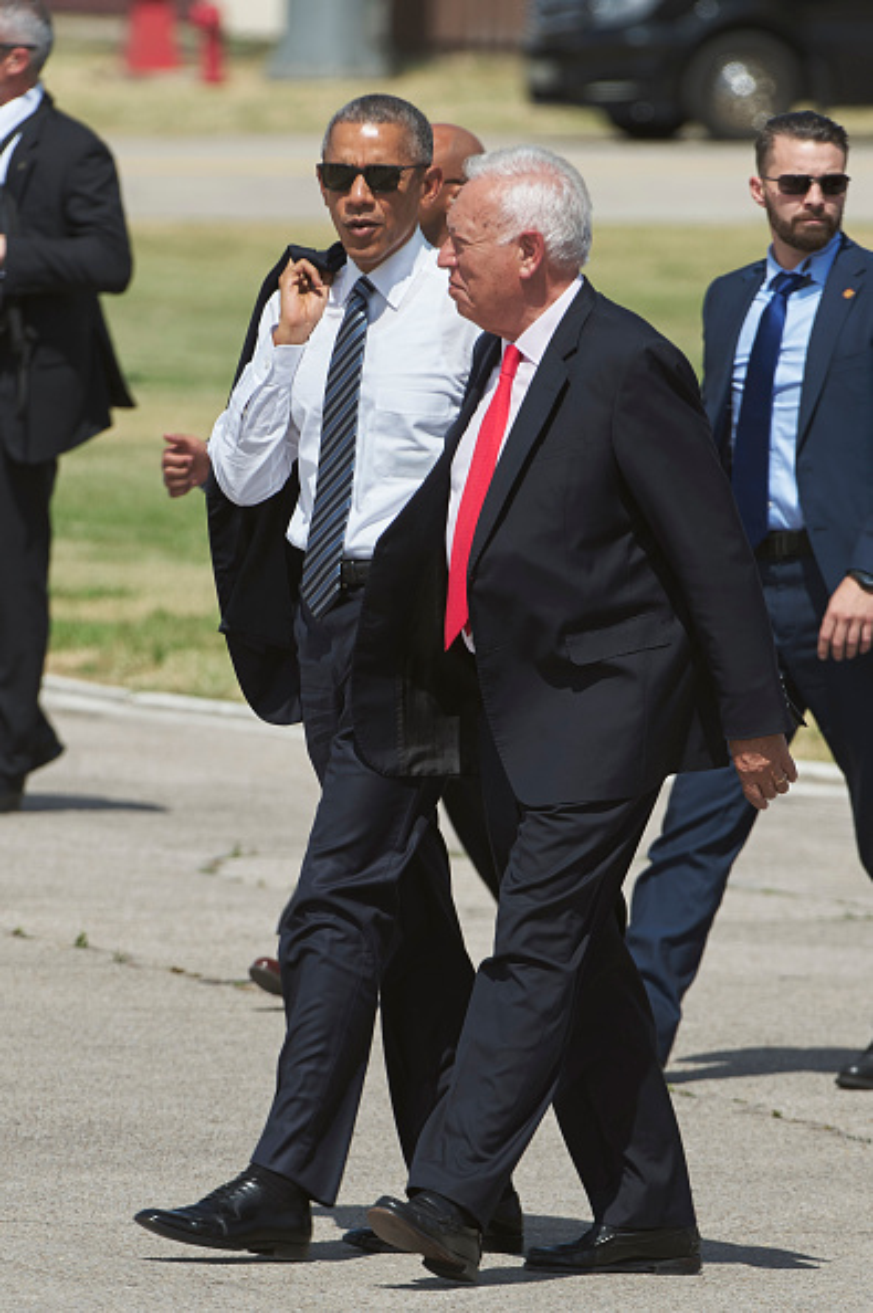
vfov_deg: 6.1
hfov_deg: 4.0
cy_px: 656
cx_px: 436
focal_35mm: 340
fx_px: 12388
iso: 100
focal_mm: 340
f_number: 5.6
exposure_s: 1/400
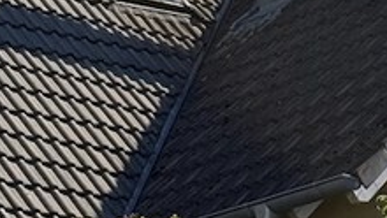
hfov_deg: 11.0
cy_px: 315
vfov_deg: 6.3
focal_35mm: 190
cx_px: 544
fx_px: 1951
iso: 64
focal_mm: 6.76
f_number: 1.78
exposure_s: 1/4098
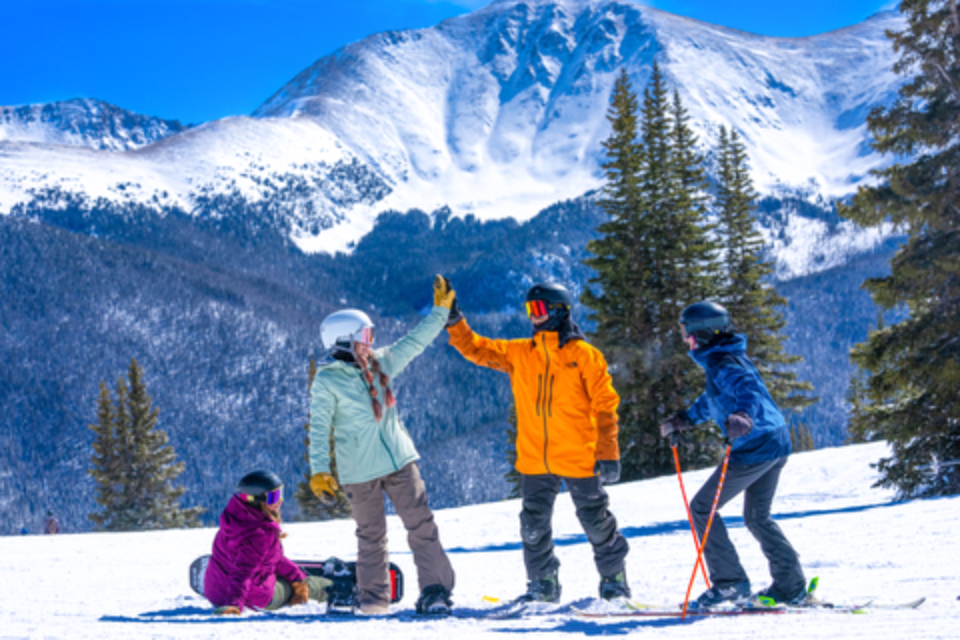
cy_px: 320
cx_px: 480
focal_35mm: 70
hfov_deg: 28.8
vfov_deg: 19.5
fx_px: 1867
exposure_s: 1/2000
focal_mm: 70
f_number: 10
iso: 800
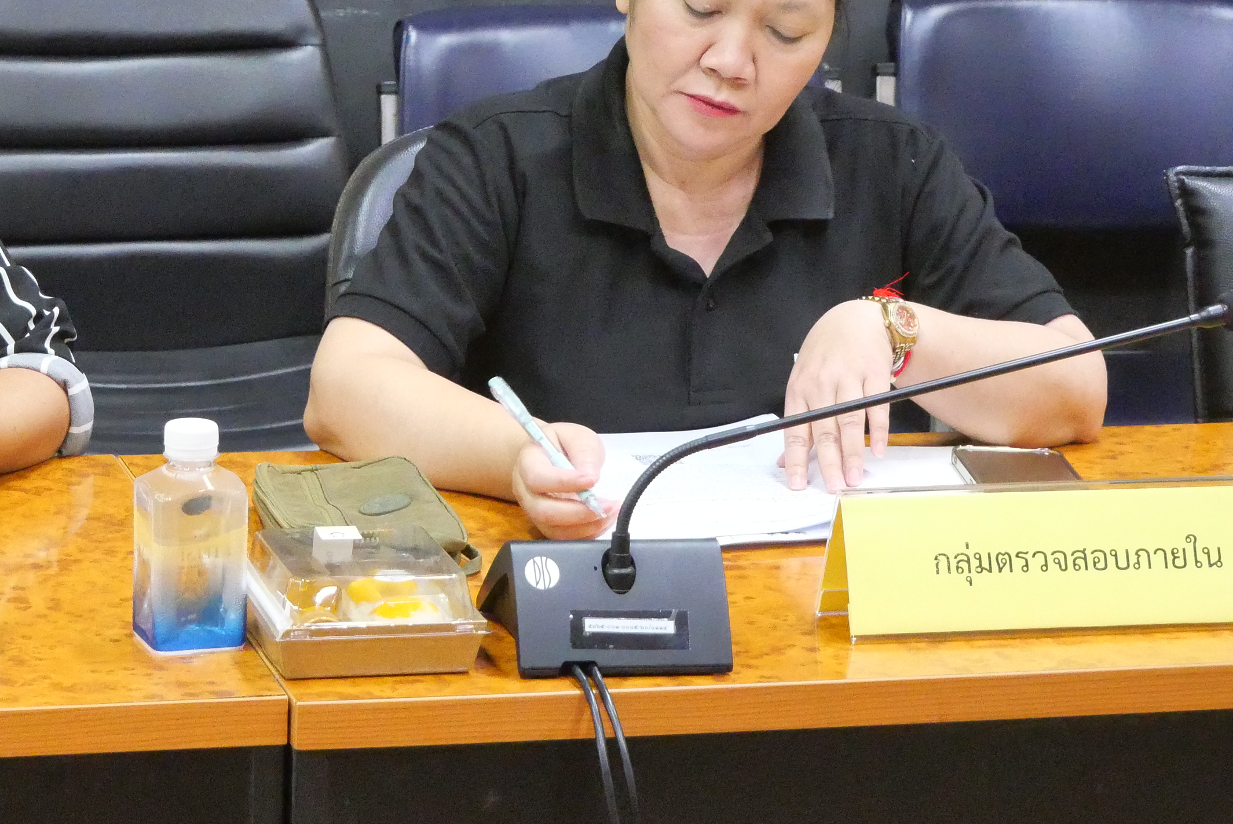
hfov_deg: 15.8
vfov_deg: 10.6
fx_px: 4421
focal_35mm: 129
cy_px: 173
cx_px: 216
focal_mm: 36
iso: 6400
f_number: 5.6
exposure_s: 1/40
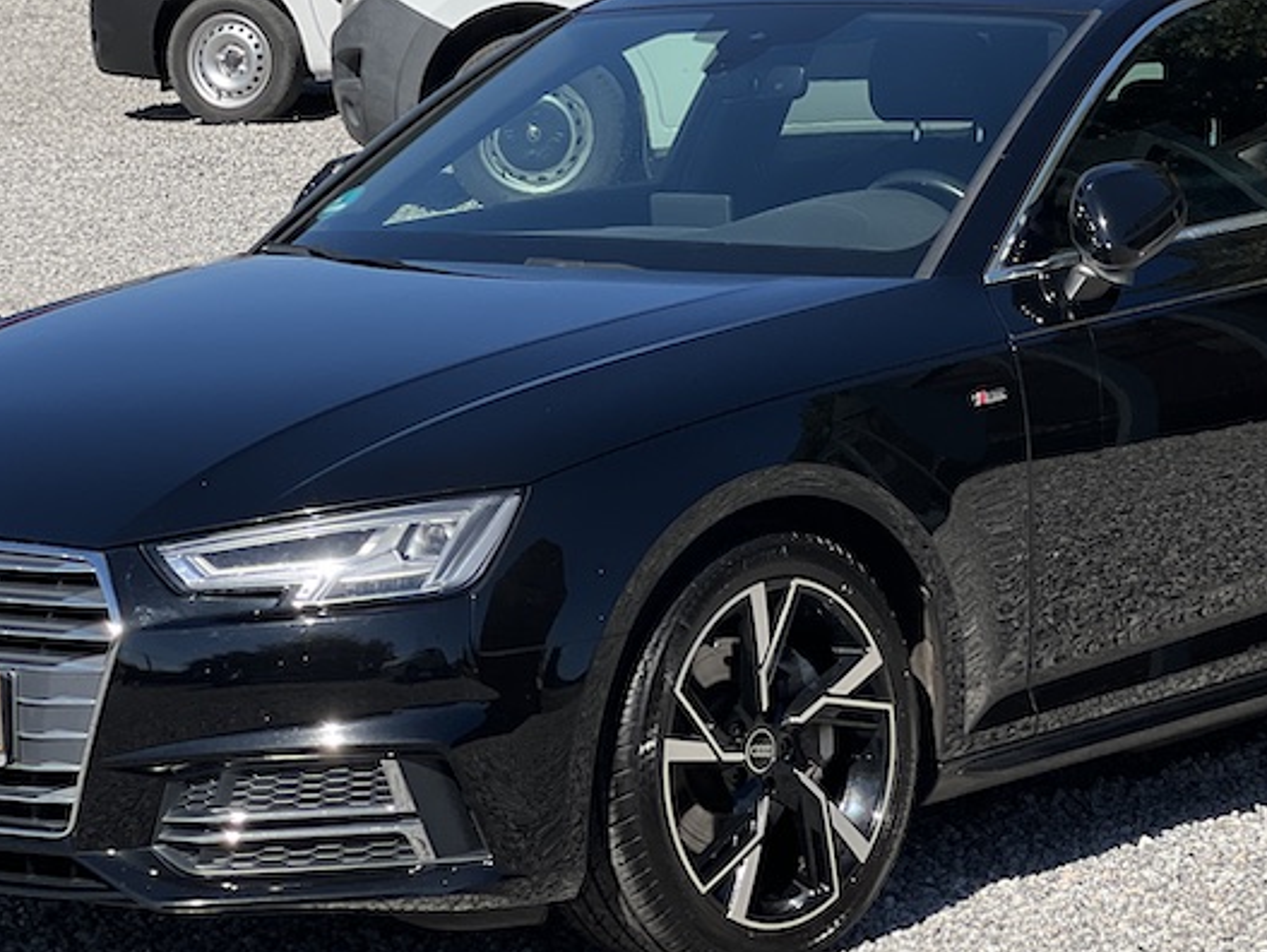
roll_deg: -1.5
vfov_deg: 10.2
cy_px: 219
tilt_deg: -3.3
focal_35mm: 146
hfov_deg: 13.5
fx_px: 5347
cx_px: 803
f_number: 2.8
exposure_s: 1/896
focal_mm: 9
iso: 32
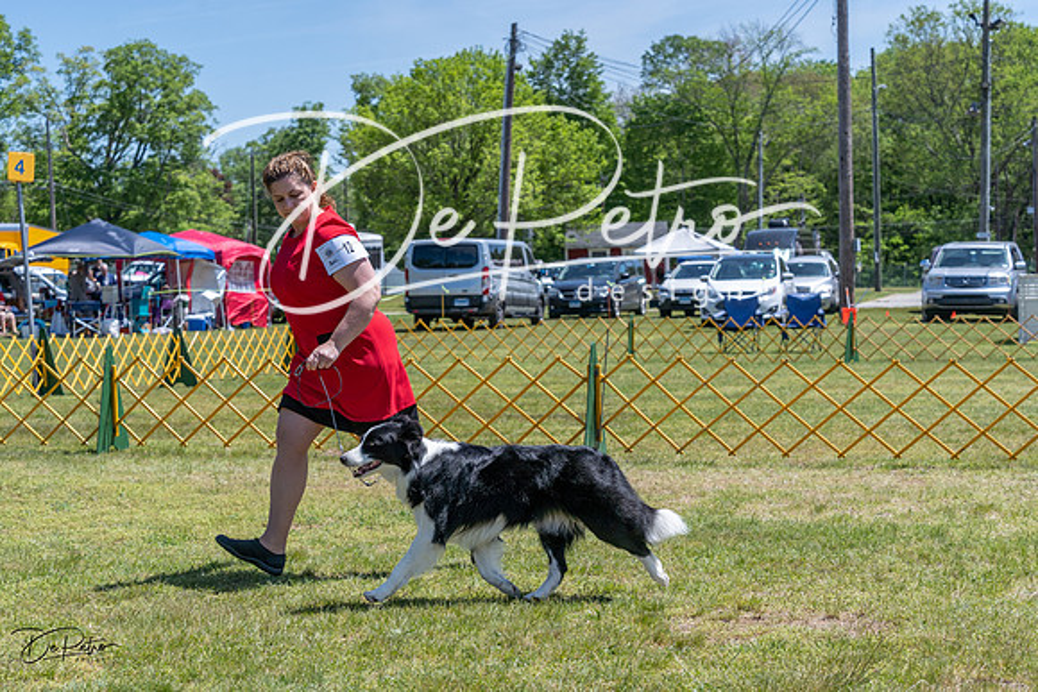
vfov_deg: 19.5
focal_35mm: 70
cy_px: 346
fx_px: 2019
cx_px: 519
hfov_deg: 28.8
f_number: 7.1
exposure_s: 1/1600
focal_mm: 70
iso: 500
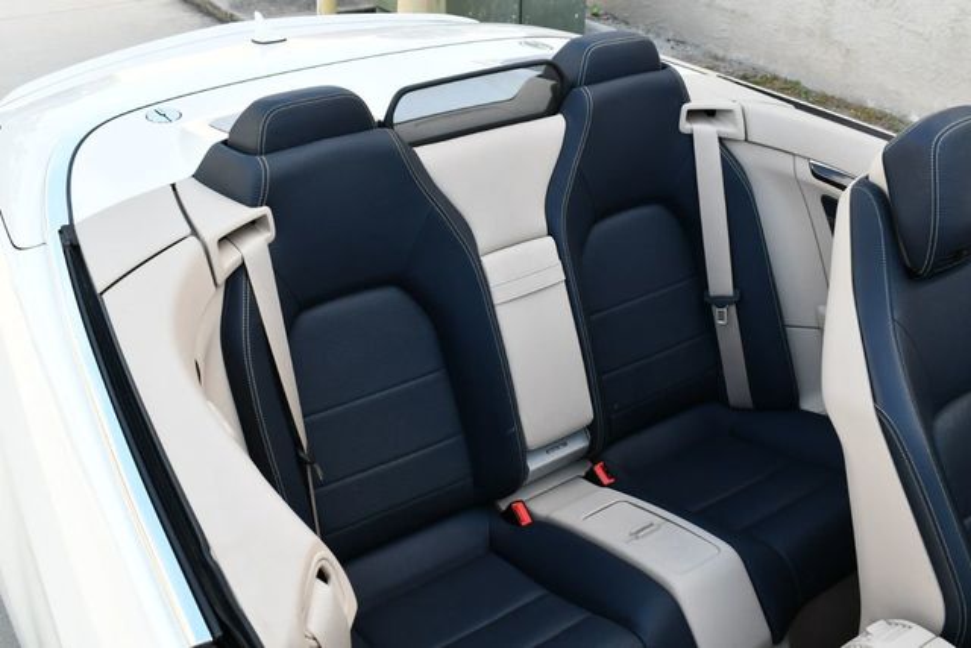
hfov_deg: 53.1
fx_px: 971
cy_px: 324
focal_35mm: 36
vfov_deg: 36.9
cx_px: 486
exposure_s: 1/250
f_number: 5.6
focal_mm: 18
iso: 360
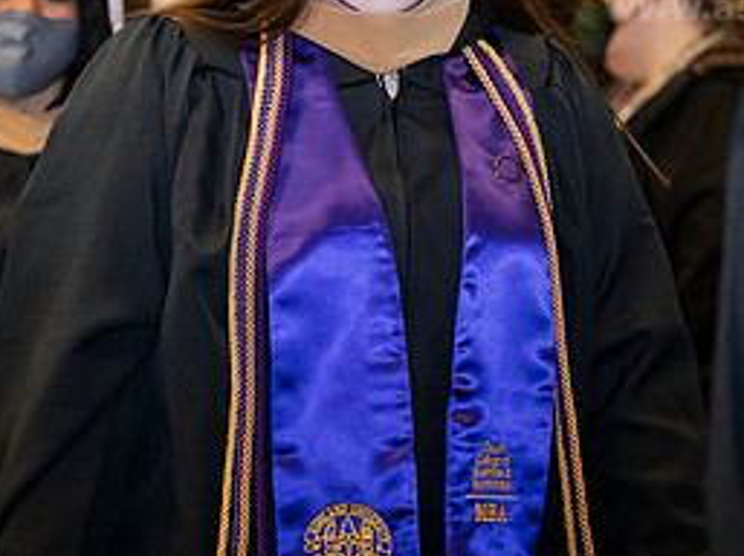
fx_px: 4572
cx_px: 472
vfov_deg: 6.9
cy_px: 68
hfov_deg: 9.3
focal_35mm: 213
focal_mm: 98
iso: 2000
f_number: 4
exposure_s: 1/200
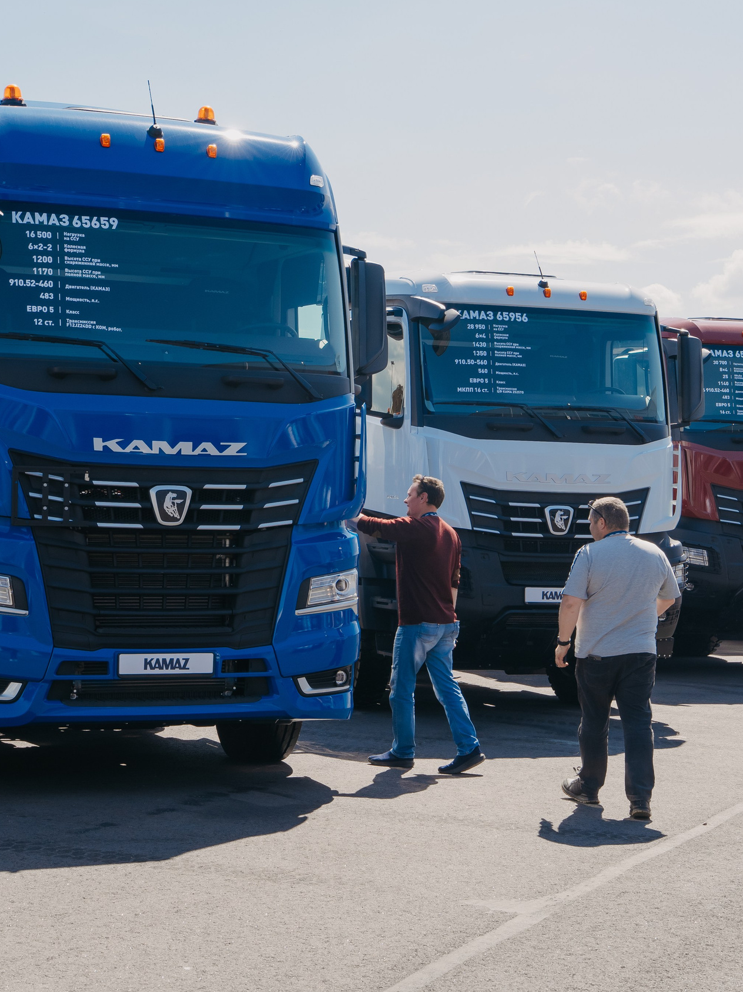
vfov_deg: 26.7
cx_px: 383
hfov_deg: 20.2
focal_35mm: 73
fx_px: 2090
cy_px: 494
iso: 160
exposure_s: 1/160
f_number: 11
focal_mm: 50
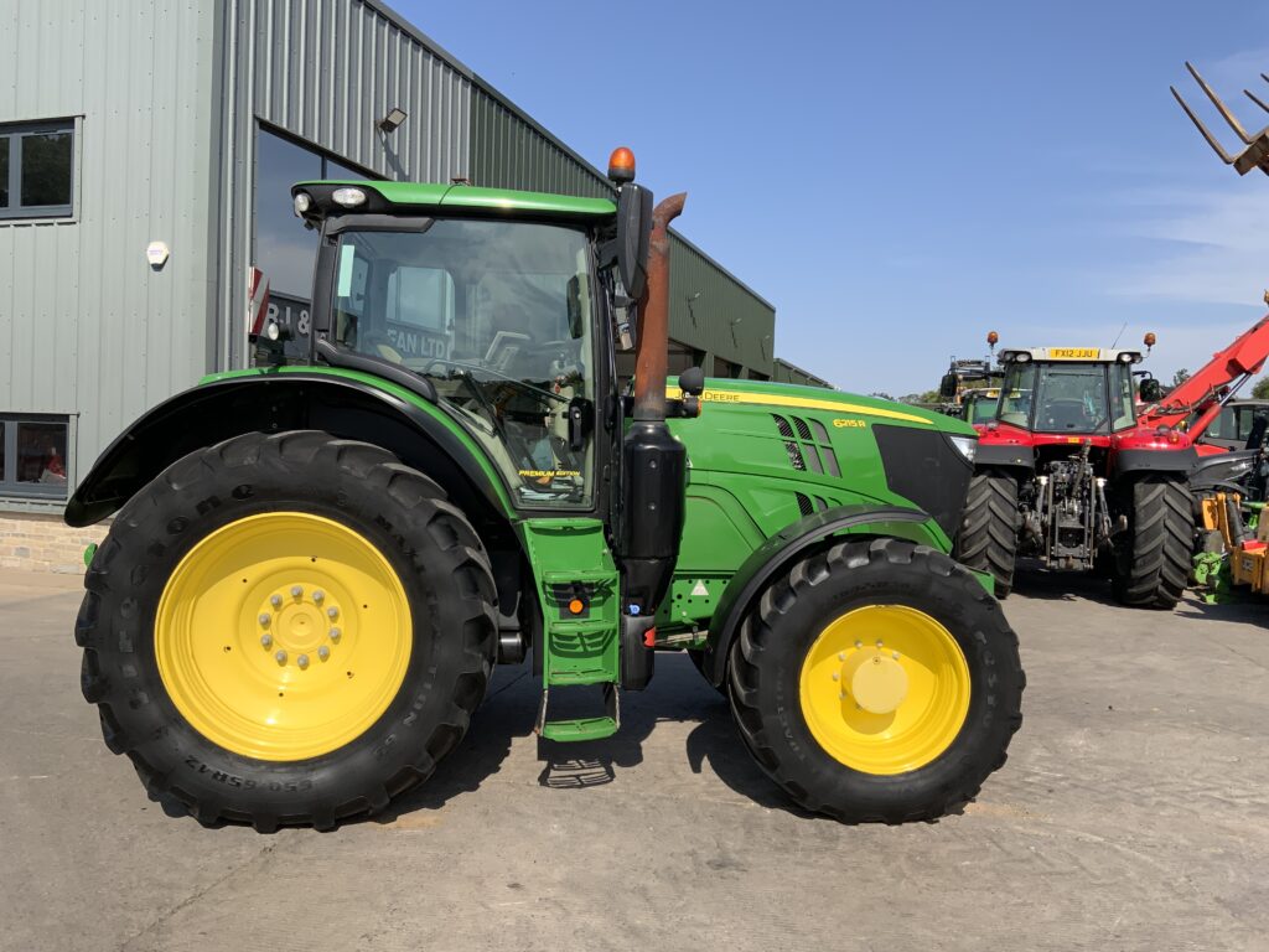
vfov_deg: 48.2
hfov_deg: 61.7
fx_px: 1063
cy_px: 476
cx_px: 634
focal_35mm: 29
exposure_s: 1/1984
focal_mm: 3
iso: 16
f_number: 1.8
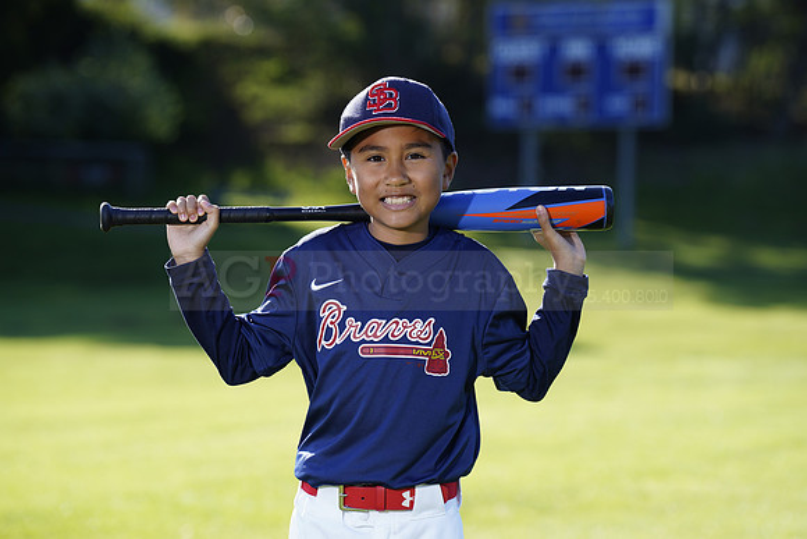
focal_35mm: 163
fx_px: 3655
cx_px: 404
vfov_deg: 8.4
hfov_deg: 12.6
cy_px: 270
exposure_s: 1/250
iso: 100
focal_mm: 163
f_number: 5
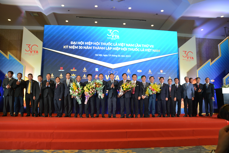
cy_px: 76
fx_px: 172
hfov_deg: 67.4
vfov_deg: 47.9
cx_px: 114
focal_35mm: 27
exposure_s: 1/50
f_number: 3.5
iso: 400
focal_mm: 18
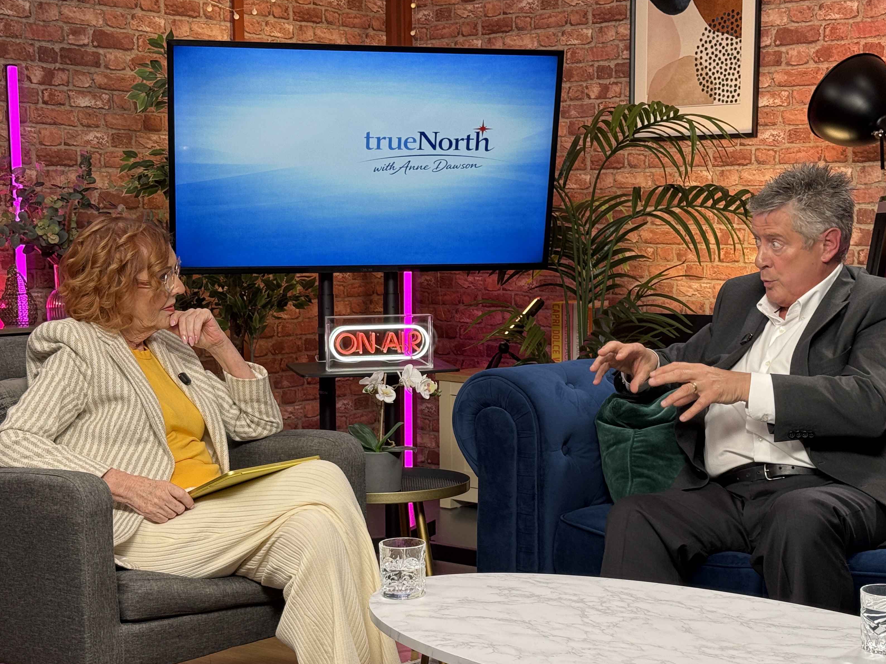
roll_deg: -0.1
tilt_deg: -6.6
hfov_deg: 31.7
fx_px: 1561
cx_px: 487
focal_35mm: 61
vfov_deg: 24.0
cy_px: 396
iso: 50
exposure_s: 1/90
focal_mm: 6.76
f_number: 1.78
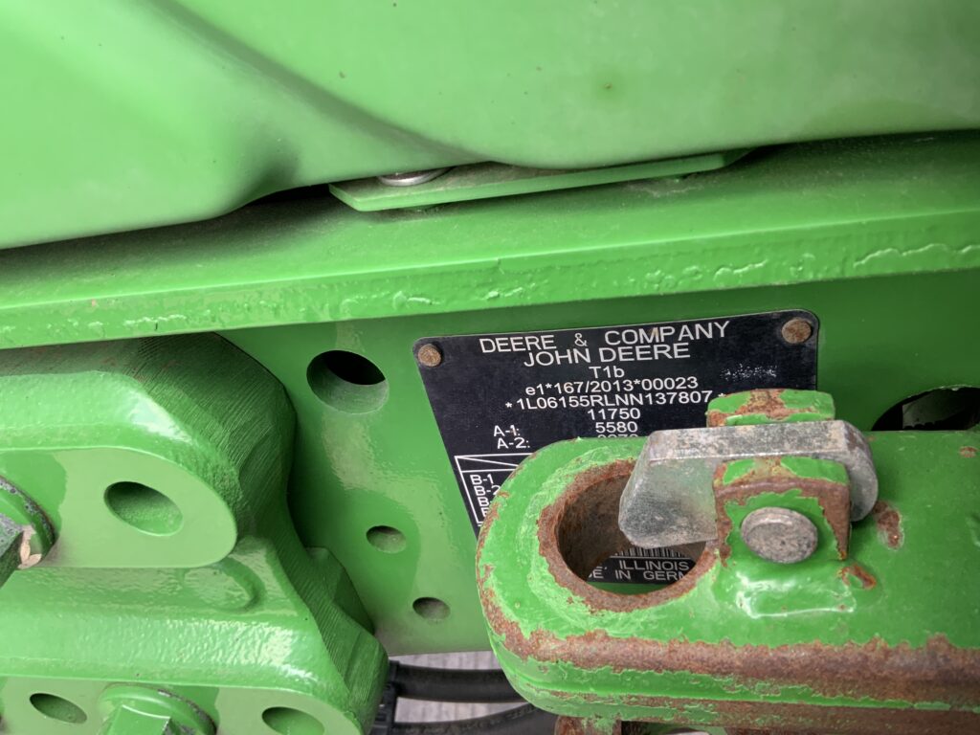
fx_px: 821
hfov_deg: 61.7
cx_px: 490
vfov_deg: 48.2
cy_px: 368
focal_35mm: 29
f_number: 1.8
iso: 40
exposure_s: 1/122
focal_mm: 3
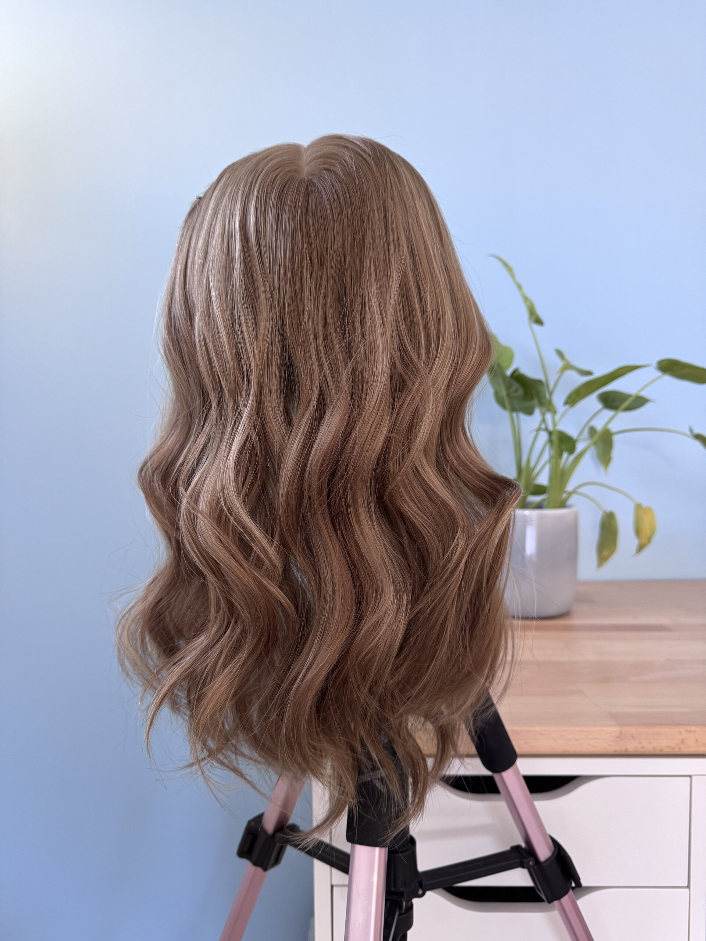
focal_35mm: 24
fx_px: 653
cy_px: 470
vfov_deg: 71.6
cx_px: 353
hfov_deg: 56.8
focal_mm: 6.76
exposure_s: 1/62
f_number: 1.78
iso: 200
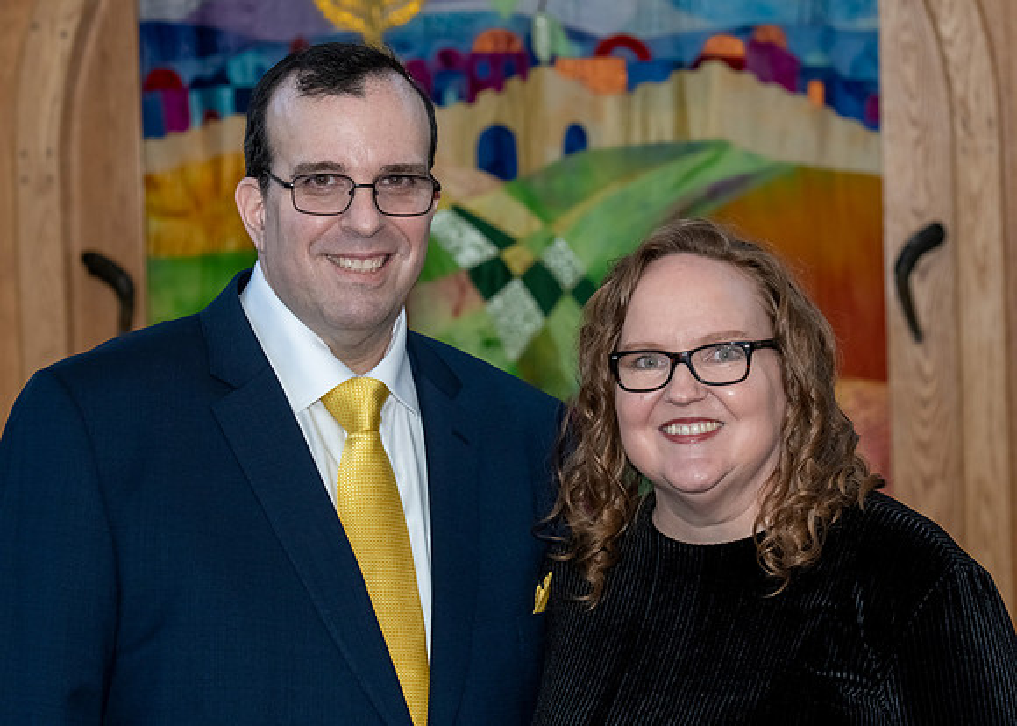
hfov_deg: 11.3
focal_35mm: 178
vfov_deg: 8.1
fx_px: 5131
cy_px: 406
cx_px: 554
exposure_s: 1/250
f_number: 5.6
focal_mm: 90
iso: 500
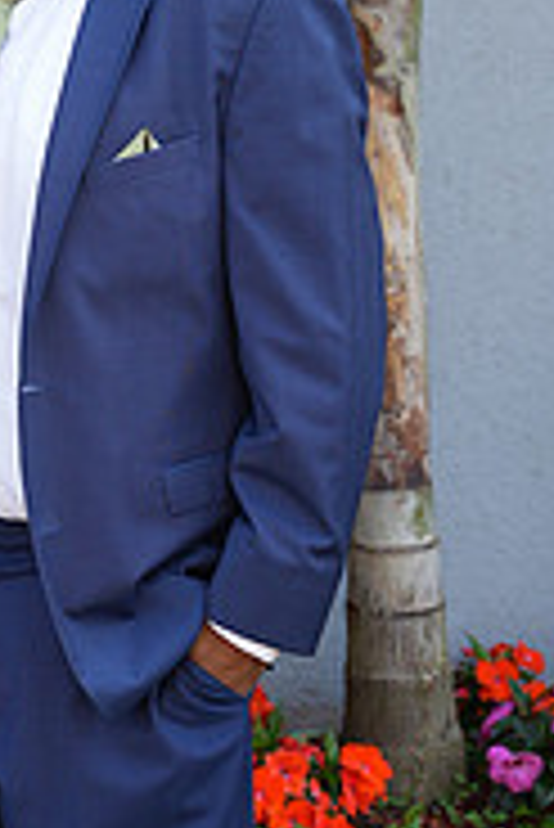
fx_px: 2885
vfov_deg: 16.3
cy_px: 310
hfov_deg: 10.7
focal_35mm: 125
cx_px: -182
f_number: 2.8
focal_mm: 39.7
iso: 125
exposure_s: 1/320
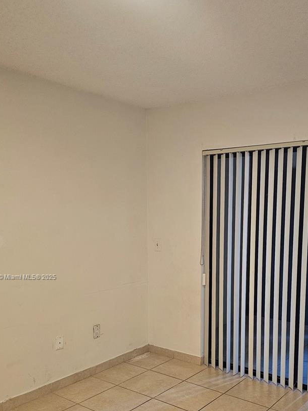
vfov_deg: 52.8
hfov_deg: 41.5
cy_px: 277
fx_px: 403
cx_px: 191
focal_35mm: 34
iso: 400
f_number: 1.7
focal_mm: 6.3
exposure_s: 1/120
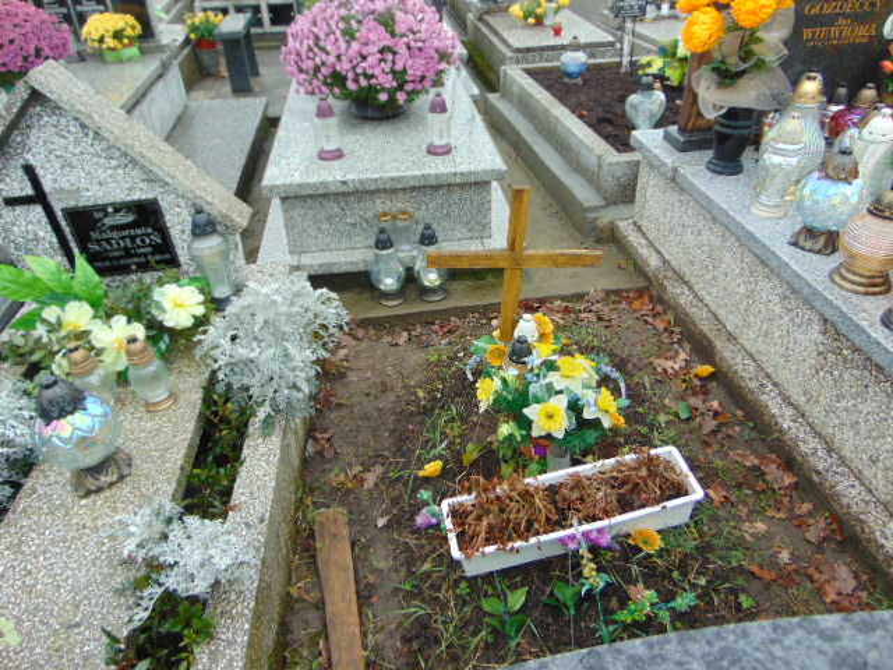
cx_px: 446
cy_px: 335
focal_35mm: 25
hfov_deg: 69.4
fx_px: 645
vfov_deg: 54.9
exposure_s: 1/60
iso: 80
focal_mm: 4.5
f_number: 3
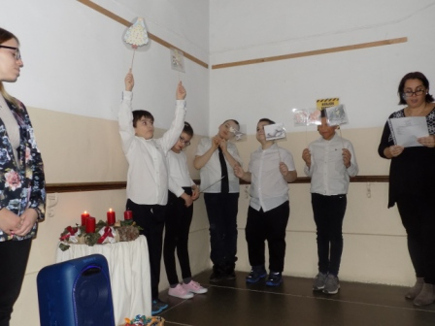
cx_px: 218
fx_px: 377
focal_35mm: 30
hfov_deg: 60.0
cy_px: 163
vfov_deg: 46.8
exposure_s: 1/30
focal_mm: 5.3
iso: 220
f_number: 3.3
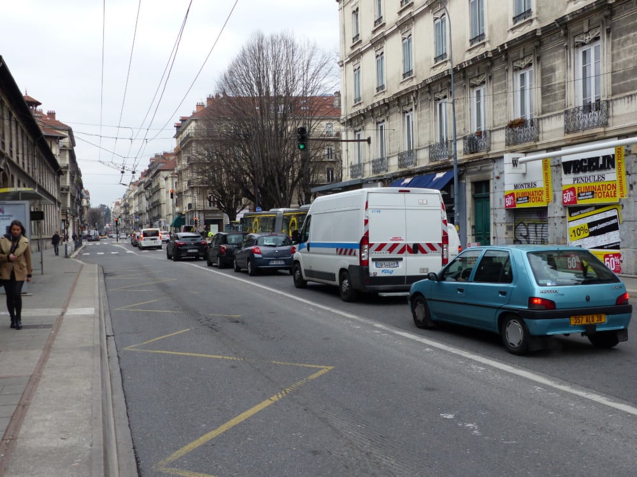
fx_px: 644
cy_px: 238
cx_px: 318
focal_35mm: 35
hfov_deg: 52.6
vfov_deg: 40.7
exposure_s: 1/250
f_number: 4
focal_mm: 6.3
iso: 100
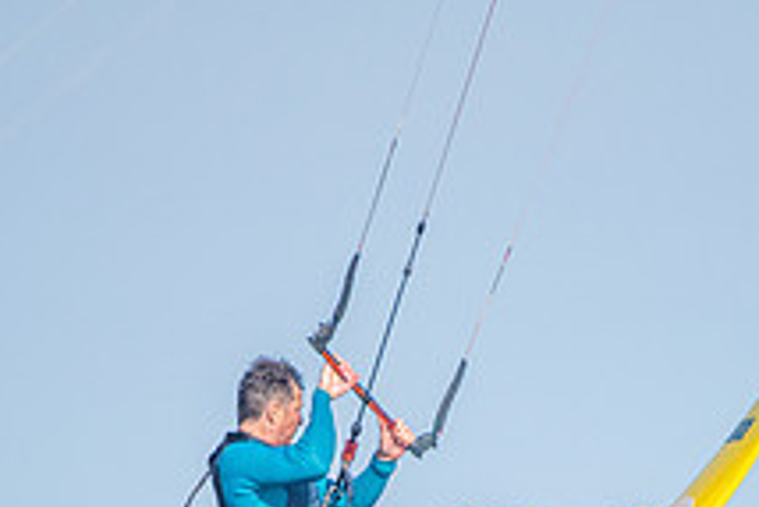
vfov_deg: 1.0
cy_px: 640
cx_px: 465
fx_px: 28544
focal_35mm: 1353
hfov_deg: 1.5
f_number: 5.6
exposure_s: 1/4000
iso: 560
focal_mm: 500
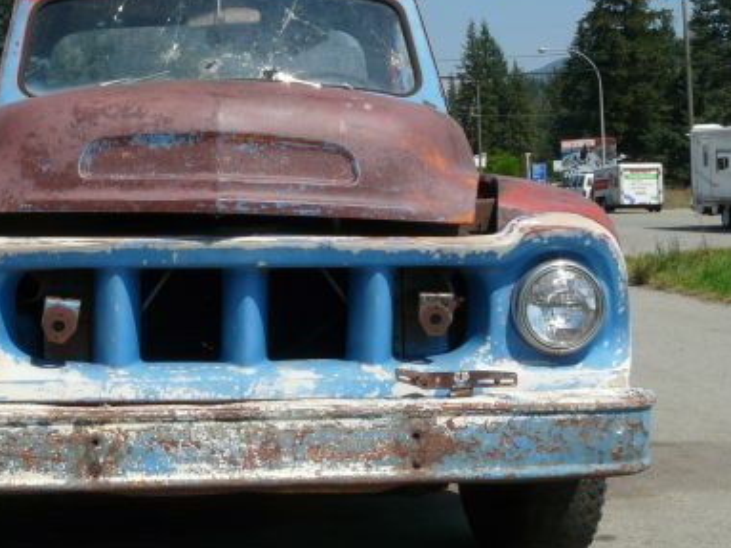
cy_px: 181
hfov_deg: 28.0
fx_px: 1457
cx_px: 231
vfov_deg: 21.2
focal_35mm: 69
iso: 100
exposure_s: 1/400
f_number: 6.3
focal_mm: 5.4
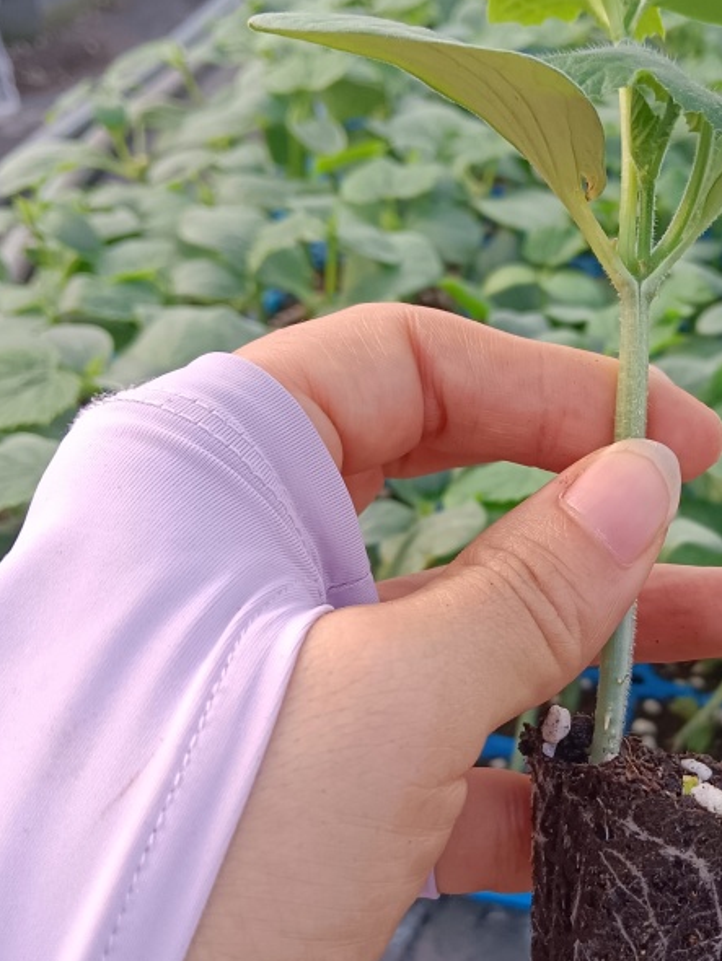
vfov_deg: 40.2
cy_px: 589
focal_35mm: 47
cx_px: 619
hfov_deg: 29.9
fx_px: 1306
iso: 545
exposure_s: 1/100
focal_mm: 4.05
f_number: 1.8
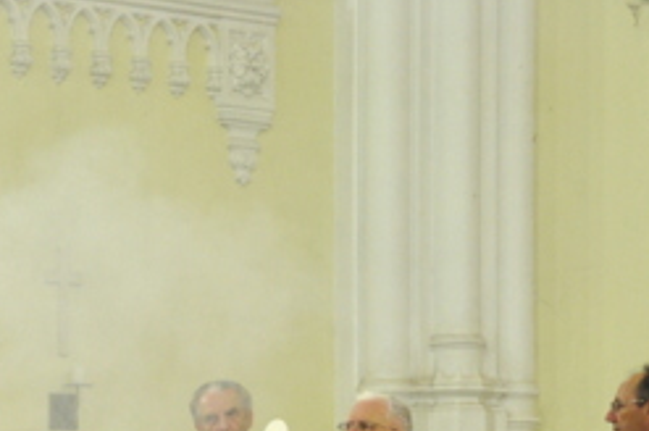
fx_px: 3979
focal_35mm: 221
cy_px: 532
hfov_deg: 9.3
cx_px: 71
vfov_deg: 6.2
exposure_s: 1/13
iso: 800
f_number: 5
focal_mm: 52
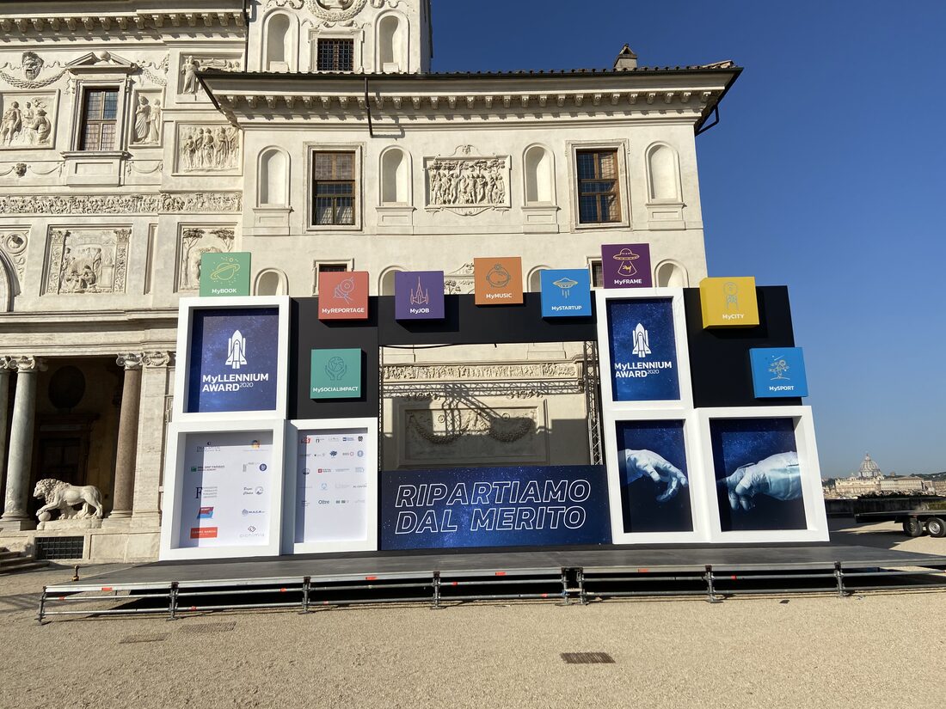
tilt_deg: +10.2
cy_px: 354
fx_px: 711
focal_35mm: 26
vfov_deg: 53.1
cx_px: 473
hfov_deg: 67.3
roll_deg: +1.7
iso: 32
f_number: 1.8
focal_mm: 4.25
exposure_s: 1/5747
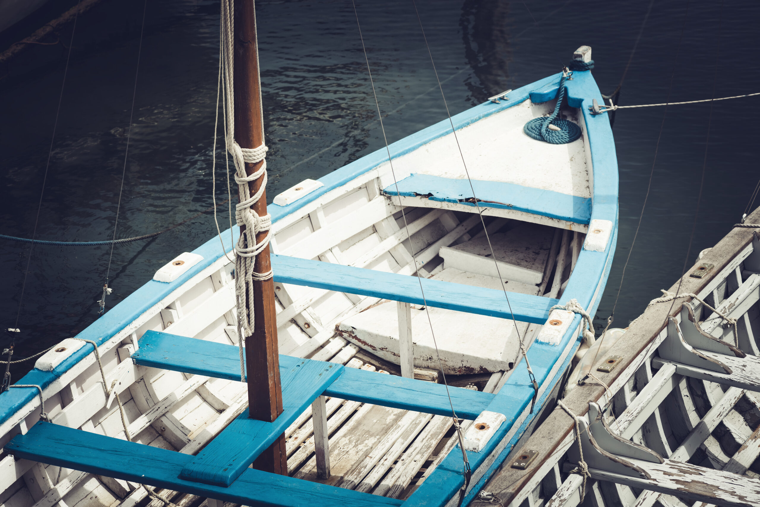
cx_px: 380
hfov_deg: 19.4
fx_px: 2217
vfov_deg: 13.1
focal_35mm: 105
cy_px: 254
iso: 200
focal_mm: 105
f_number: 8
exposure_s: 1/500
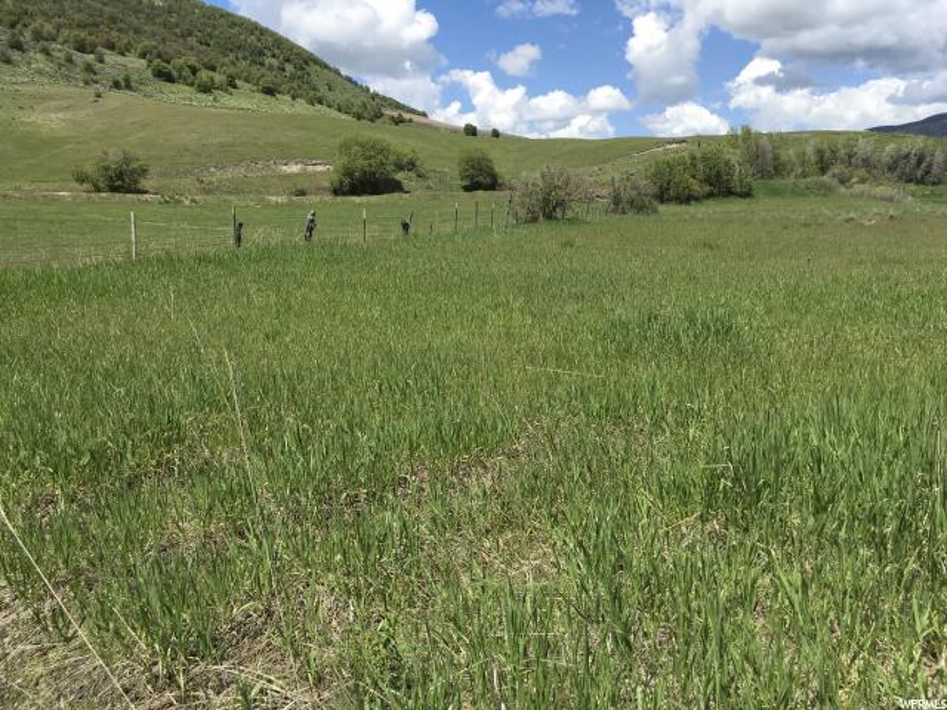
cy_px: 355
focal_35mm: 29
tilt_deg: -8.8
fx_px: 793
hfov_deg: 61.7
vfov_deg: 48.2
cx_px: 474
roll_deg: +1.0
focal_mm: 4.15
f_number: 2.2
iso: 25
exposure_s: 1/1972
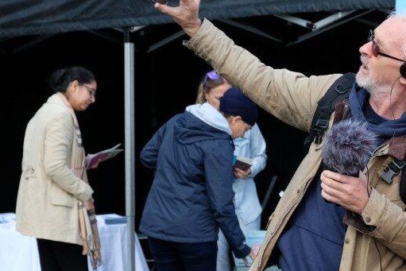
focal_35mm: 151
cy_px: 135
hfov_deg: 13.5
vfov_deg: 9.1
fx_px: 1703
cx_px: 365
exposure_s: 1/1600
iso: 1600
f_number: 6.4
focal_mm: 44.4
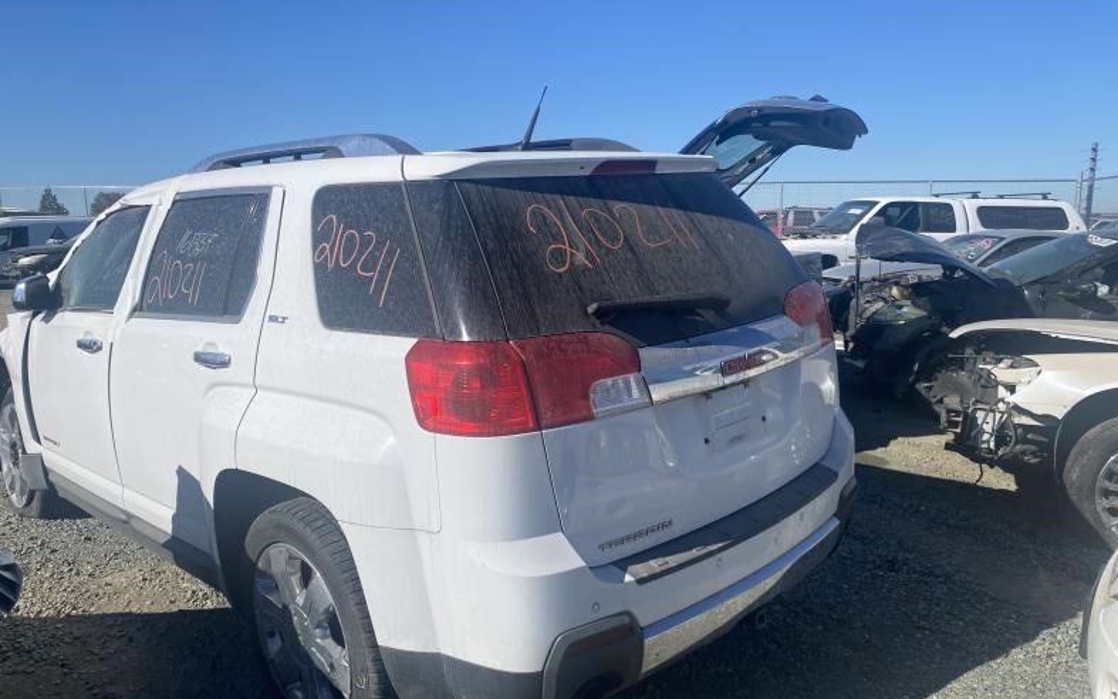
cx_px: 557
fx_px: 853
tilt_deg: -8.2
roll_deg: +0.9
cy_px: 391
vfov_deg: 44.5
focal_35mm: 28
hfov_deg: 66.5
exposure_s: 1/5025
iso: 32
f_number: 1.8
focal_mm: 4.25
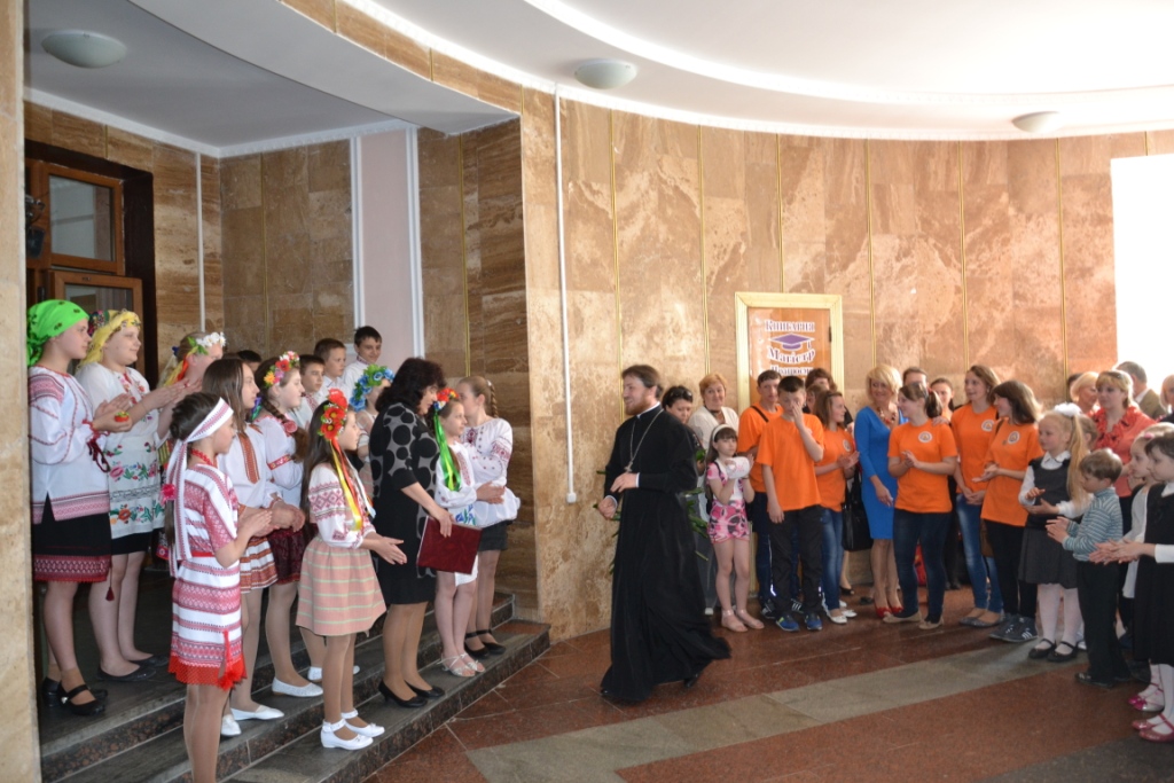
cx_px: 587
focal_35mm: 27
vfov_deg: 47.9
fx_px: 881
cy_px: 392
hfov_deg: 67.4
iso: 900
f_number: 3.5
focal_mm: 18
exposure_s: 1/60
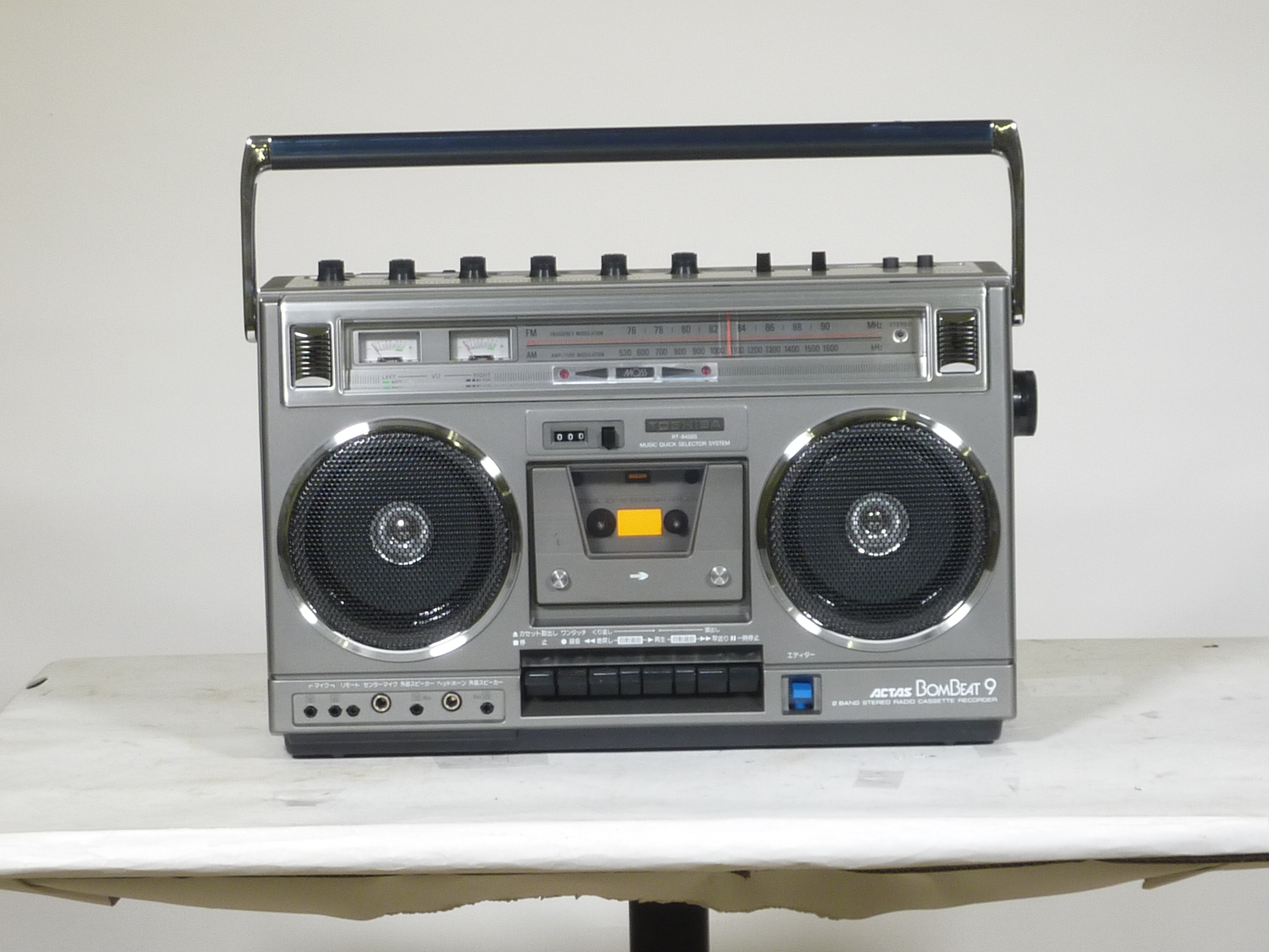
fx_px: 3666
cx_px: 634
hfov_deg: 19.6
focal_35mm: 100
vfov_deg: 14.8
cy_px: 476
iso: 100
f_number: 3.9
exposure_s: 1/40
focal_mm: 9.1
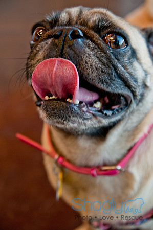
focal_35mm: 72
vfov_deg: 28.1
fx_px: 460
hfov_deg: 18.9
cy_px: 115
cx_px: 76
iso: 400
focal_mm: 48
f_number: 3.2
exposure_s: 1/160
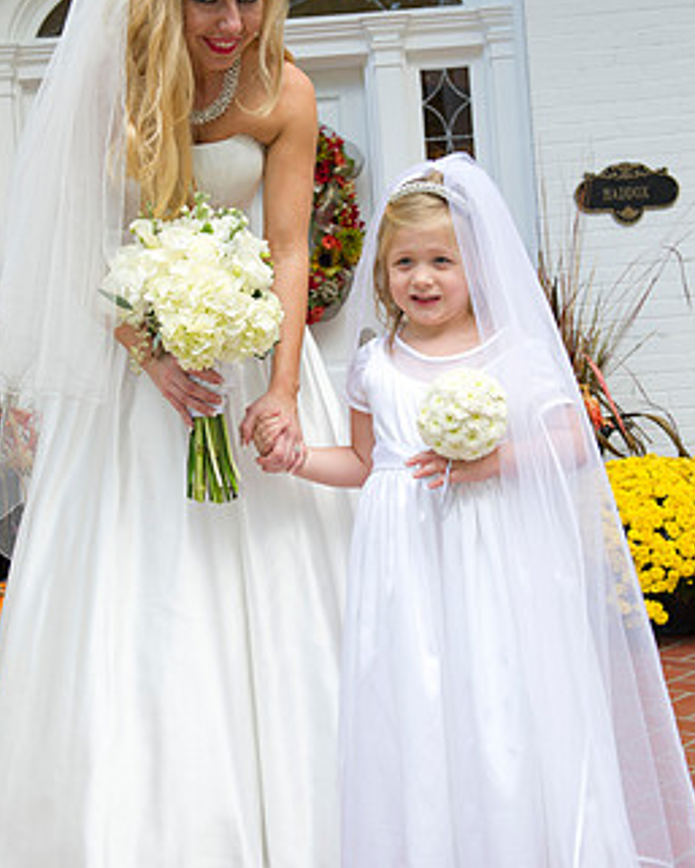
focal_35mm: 50
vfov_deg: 37.3
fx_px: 1285
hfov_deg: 30.2
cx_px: 307
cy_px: 373
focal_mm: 38
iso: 400
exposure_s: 1/200
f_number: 5
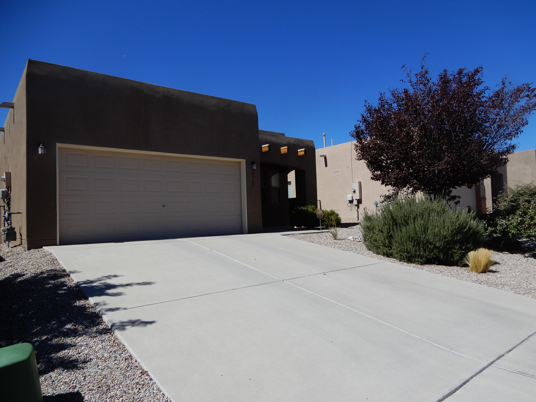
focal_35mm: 24
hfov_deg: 71.6
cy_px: 201
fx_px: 372
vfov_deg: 56.8
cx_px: 268
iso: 80
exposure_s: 1/1600
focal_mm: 4.3
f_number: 3.4
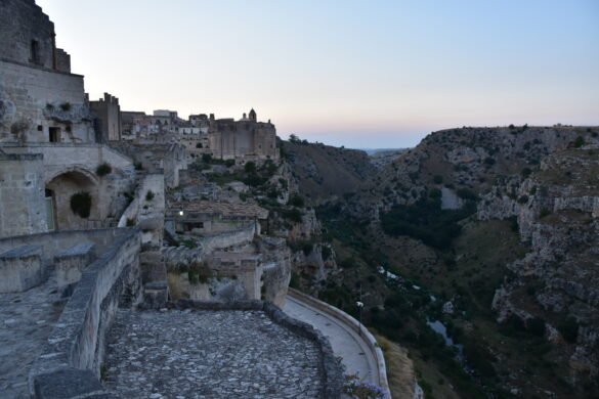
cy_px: 200
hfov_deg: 67.4
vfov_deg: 47.9
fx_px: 449
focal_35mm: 27
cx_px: 300
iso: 400
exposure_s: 1/100
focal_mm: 18
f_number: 5
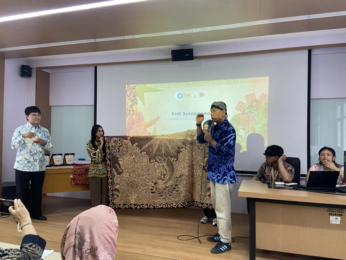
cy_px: 130
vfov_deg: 53.1
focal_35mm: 26
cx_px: 173
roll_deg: -1.1
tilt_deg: -0.1
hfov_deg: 67.3
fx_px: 260
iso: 250
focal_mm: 4.25
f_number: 1.8
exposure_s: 1/50
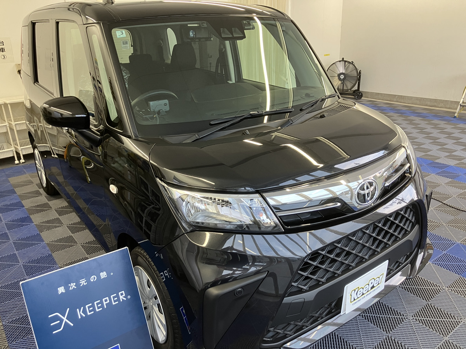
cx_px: 233
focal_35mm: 28
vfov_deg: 49.7
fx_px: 377
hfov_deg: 63.4
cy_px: 174
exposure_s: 1/64
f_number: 1.8
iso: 80
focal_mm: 3.99
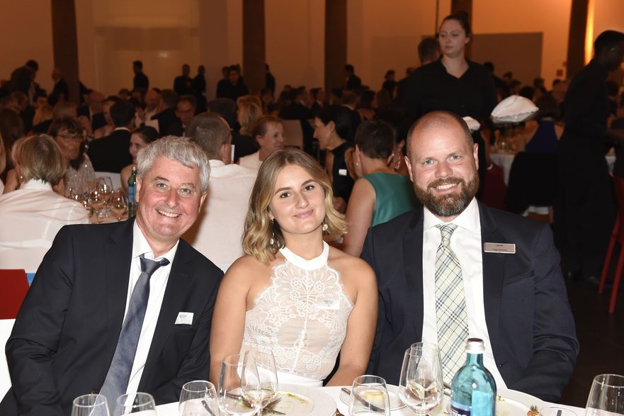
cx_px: 254
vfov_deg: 27.5
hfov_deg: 40.2
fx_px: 849
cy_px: 245
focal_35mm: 49
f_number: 4
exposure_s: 1/80
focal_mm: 36
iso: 1600
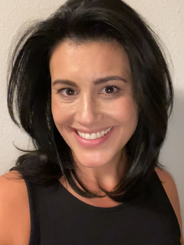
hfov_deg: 46.8
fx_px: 213
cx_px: 92
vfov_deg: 60.0
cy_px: 122
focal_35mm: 30
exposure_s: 1/16
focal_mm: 2.71
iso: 250
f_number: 2.2
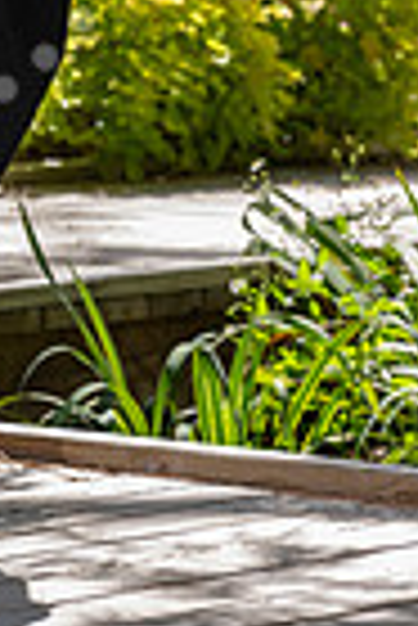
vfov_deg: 5.3
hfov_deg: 3.5
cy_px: -257
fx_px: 6758
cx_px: -225
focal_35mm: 389
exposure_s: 1/200
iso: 500
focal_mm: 120
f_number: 5.6
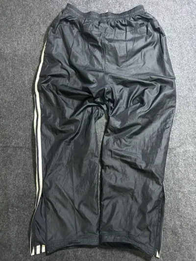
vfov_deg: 67.3
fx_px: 196
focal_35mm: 26
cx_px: 98
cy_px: 130
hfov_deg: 53.1
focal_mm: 5.7
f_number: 1.5
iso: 500
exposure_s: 1/33
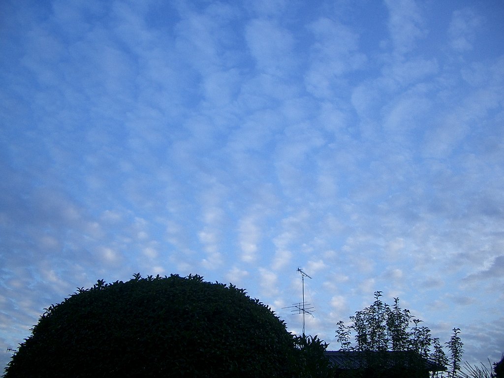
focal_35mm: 35
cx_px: 252
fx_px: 510
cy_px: 189
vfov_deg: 40.7
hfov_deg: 52.6
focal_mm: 5.8
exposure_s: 1/125
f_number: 2.6
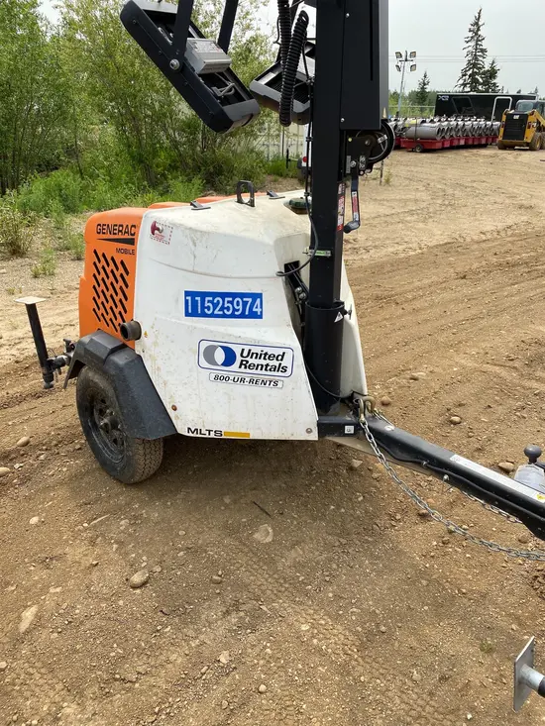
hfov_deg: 53.1
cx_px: 272
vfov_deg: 67.3
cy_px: 363
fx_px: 546
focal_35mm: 26
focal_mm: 4.25
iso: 32
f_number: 1.8
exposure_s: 1/1412
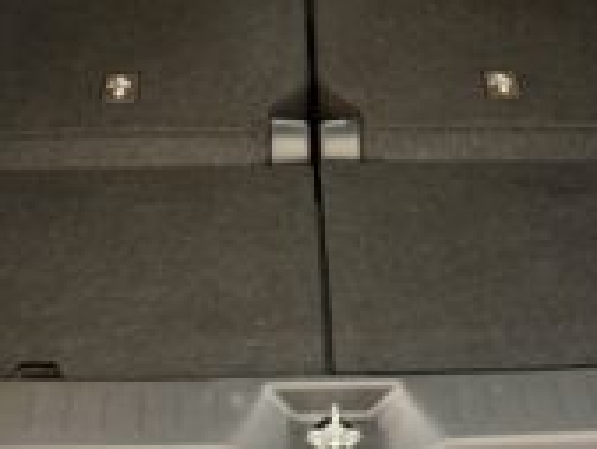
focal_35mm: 54
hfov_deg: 35.5
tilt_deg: -30.0
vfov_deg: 26.3
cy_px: 55
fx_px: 932
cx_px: 329
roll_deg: -1.3
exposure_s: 1/25
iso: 800
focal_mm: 5.96
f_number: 1.6
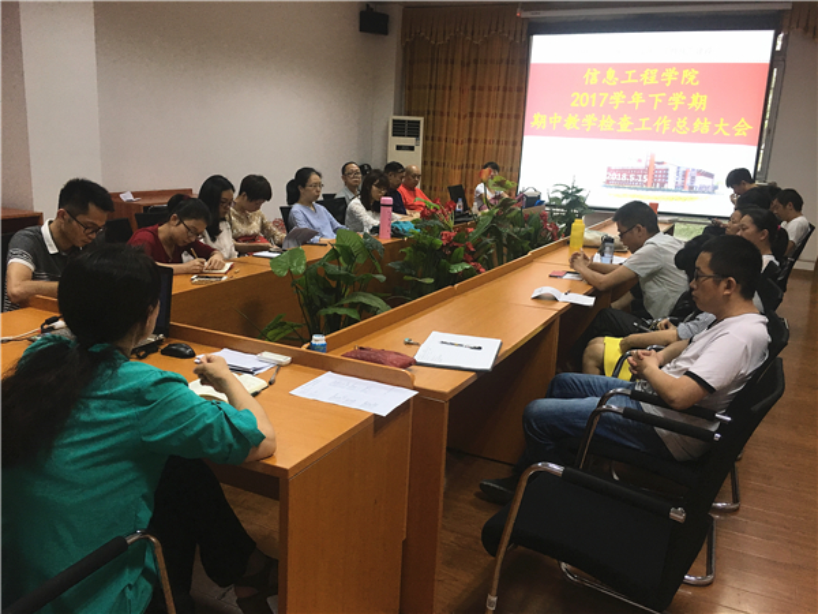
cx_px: 409
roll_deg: -2.5
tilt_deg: -12.2
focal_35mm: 29
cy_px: 307
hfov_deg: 61.7
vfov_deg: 48.2
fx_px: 685
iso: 125
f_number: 2.2
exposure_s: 1/33
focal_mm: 4.15
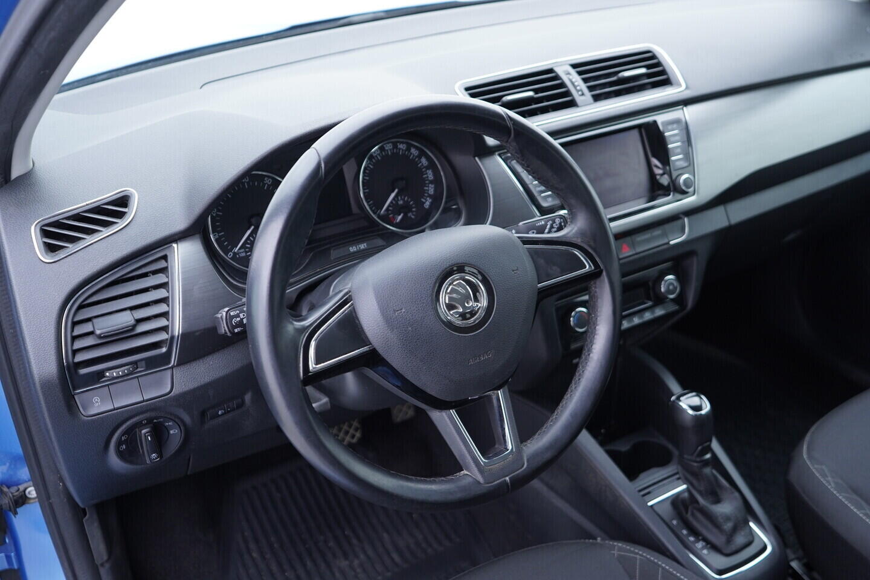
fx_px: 870
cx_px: 435
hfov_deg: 53.1
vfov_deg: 36.9
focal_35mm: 36
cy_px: 290
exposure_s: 1/40
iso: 320
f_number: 2.8
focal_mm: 24
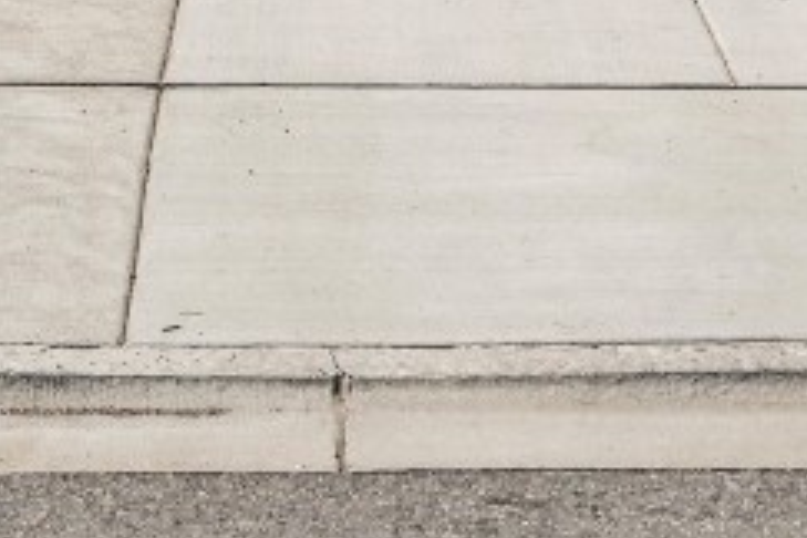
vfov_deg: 8.3
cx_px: 365
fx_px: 3407
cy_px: -711
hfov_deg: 13.5
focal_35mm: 152
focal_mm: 32
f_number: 7.1
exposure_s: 1/2000
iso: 500
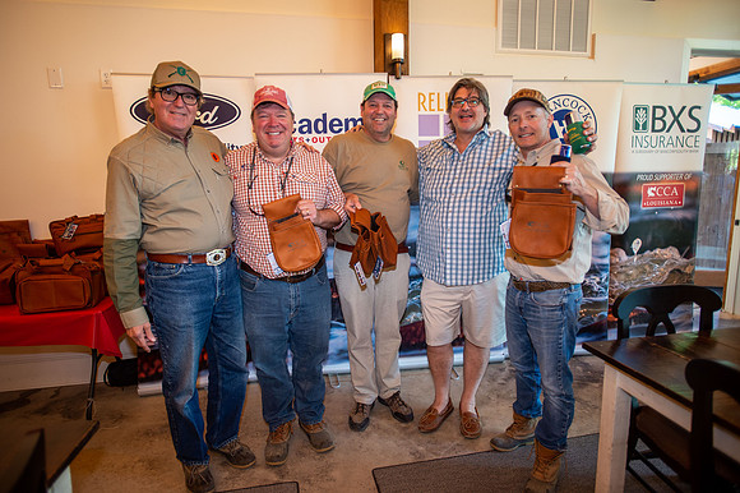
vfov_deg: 61.9
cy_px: 246
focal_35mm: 20
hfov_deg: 84.0
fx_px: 411
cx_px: 370
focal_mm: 20
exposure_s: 1/60
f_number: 2.8
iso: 800
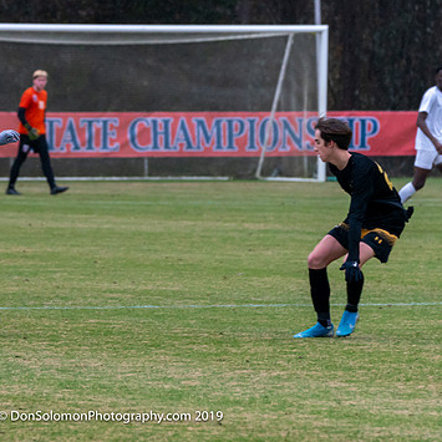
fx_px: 6472
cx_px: 69
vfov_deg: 3.9
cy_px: 286
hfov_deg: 3.9
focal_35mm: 448
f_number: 5.6
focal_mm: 200
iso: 2500
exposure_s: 1/1000
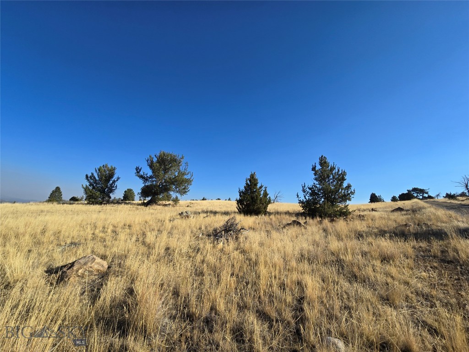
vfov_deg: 89.9
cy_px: 176
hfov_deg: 106.2
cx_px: 234
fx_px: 176
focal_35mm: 13
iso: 50
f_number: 2.2
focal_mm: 2.2
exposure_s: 1/2664
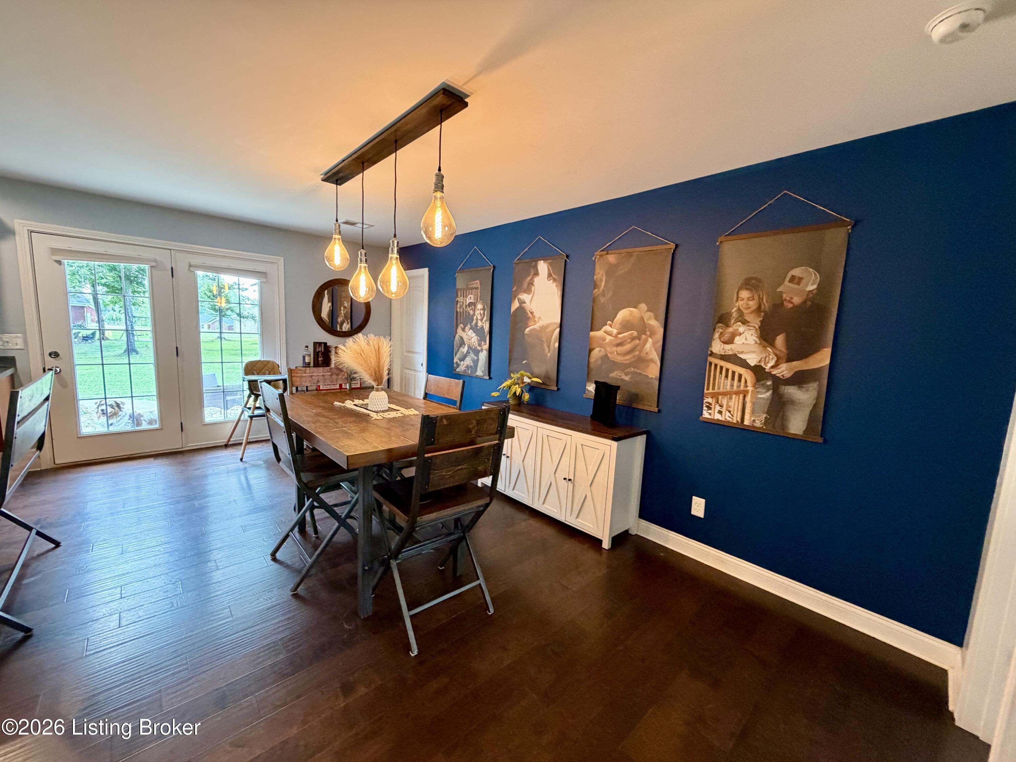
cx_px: 508
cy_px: 381
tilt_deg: -7.1
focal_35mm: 14
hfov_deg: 102.1
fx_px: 411
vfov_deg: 85.7
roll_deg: -2.5
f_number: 2.2
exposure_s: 1/60
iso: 400
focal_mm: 2.22
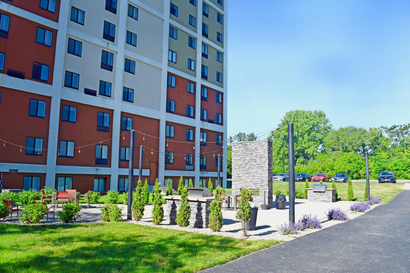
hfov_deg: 67.4
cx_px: 205
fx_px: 307
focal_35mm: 27
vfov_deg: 47.9
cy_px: 136
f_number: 9
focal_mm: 18
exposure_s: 1/320
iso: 200
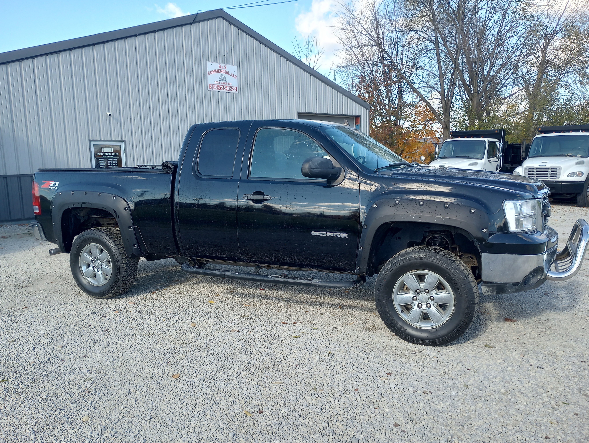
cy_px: 222
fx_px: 477
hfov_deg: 63.4
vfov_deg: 49.9
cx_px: 294
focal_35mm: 28
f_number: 1.8
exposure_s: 1/128
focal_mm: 4.27
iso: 109
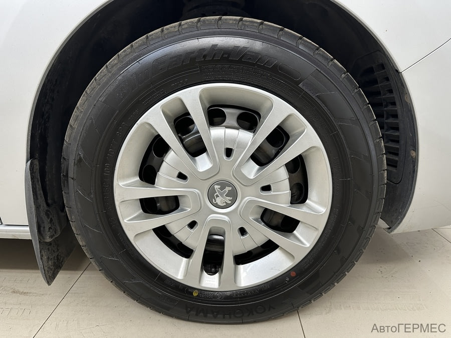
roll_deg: +0.1
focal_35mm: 24
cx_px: 226
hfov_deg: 71.6
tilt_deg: -15.2
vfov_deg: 56.8
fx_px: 313
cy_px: 169
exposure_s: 1/100
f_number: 1.78
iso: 160
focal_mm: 6.86
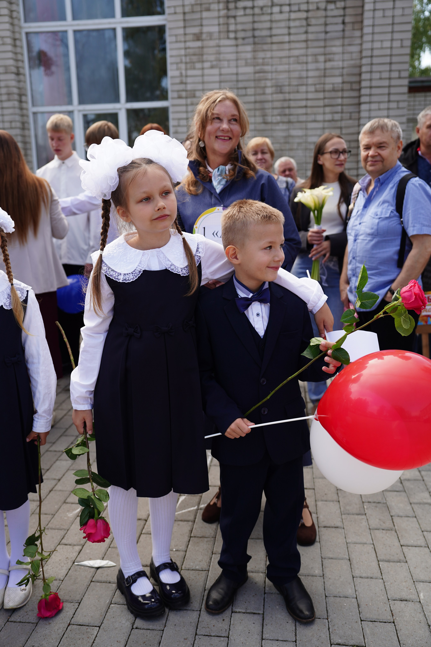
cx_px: 216
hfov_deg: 42.3
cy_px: 324
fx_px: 557
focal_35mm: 31
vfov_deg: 60.3
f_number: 2.8
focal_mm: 31
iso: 200
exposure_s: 1/1000
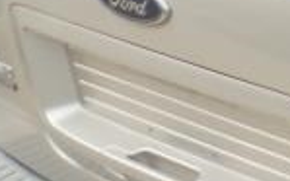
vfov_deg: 9.2
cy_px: 25
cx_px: 535
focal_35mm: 142
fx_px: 1122
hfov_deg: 13.2
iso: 100
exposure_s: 1/500
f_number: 3
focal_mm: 4.5
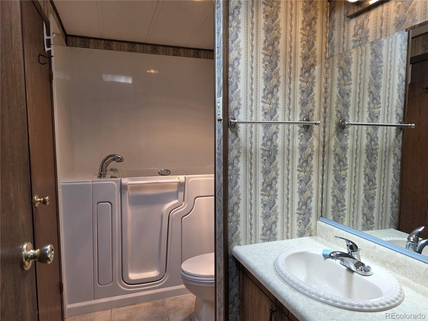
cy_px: 160
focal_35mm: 23
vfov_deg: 58.9
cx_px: 214
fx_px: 284
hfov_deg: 73.9
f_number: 1.7
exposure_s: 1/120
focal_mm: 6.3
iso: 64
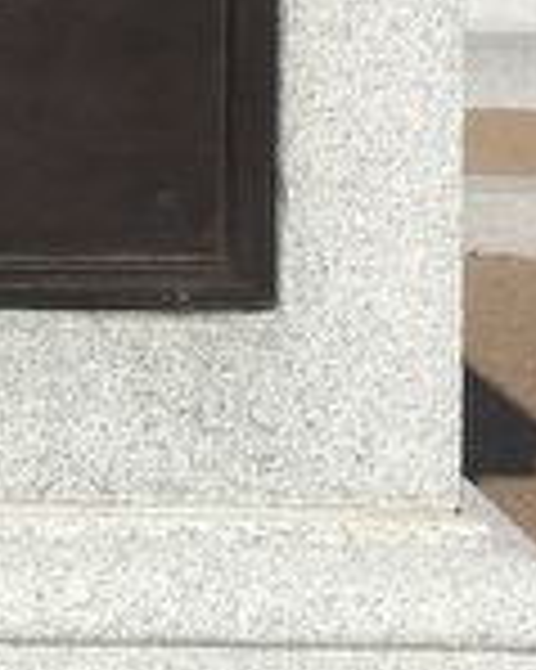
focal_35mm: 152
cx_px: -401
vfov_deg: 12.2
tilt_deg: +0.9
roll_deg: -1.9
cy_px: -301
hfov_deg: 9.7
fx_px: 3017
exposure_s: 1/3077
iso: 25
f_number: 2.2
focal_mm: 4.15
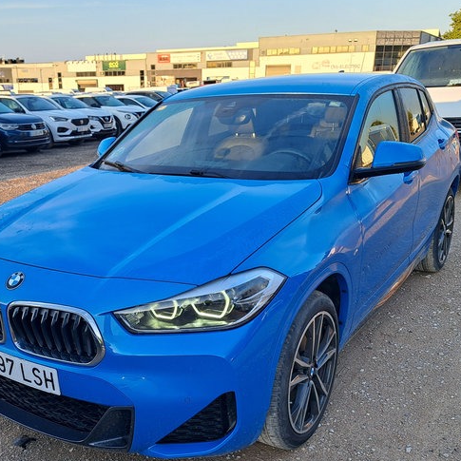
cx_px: 155
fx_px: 527
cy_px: 279
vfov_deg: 46.9
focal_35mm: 35
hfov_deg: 46.5
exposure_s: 1/184
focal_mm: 5.23
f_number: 1.8
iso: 50
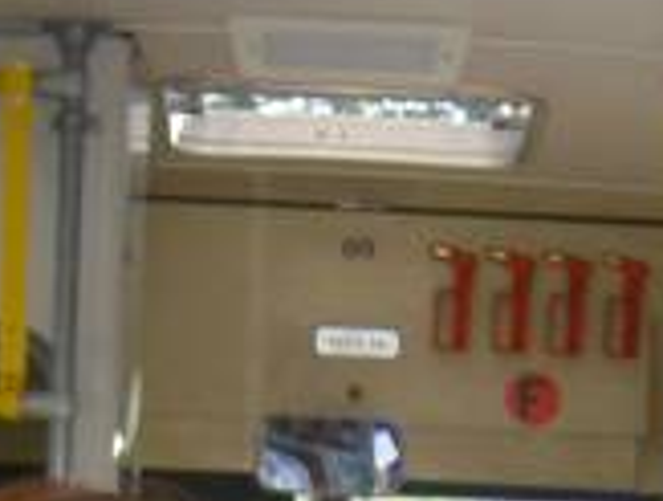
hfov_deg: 10.3
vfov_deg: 7.5
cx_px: 504
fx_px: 3666
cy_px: 1026
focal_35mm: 191
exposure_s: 1/125
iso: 100
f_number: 2.8
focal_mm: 8
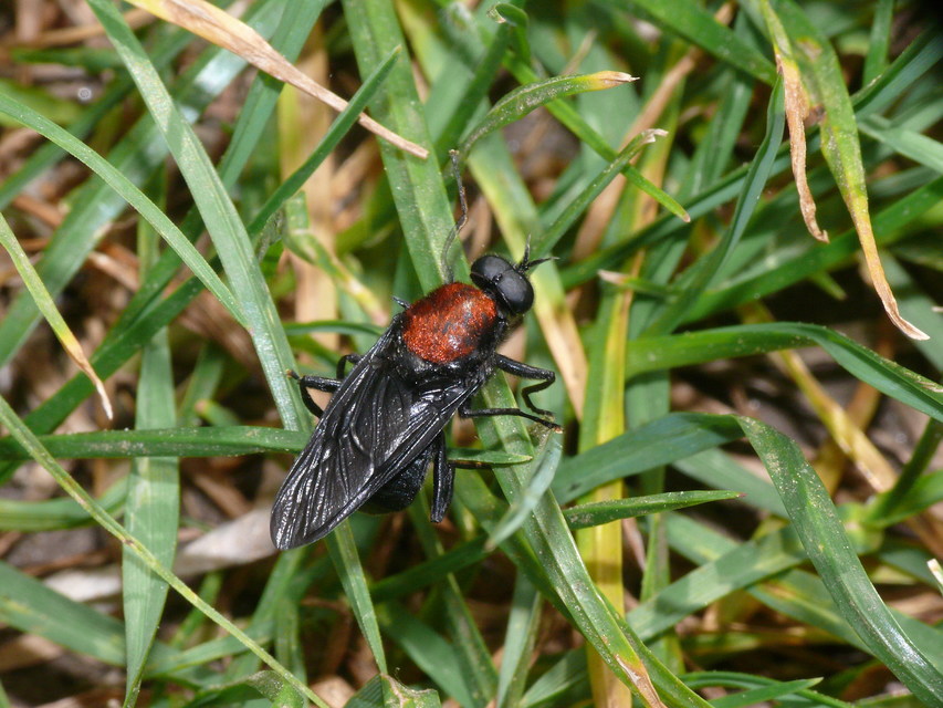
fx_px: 4223
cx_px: 472
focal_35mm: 155
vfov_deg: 9.6
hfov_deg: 12.7
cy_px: 354
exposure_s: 1/160
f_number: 11
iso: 200
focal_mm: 32.8
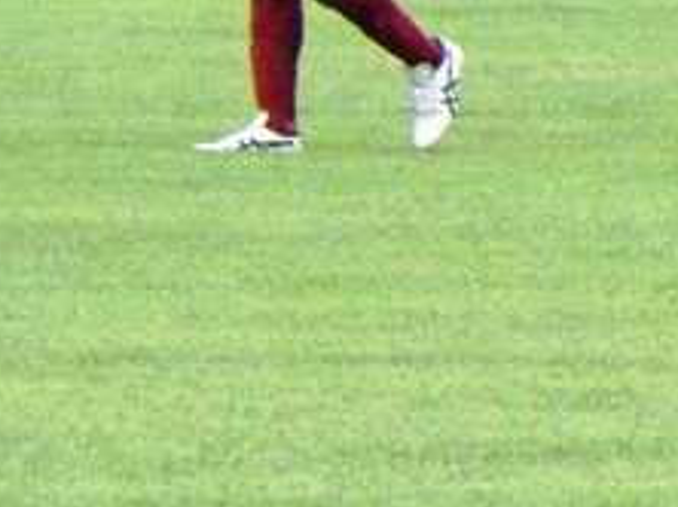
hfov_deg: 1.9
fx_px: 20270
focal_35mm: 1036
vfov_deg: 1.4
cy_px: -211
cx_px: 1124
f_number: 4
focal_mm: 51.5
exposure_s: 1/250
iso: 2000
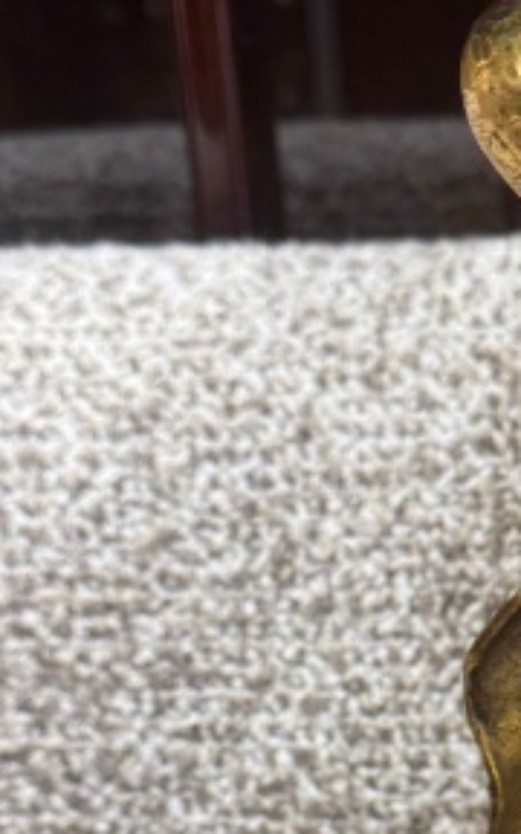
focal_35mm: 106
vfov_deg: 18.9
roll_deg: +3.4
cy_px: 921
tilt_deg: -21.5
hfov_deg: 12.1
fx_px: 2408
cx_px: 637
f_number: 1.78
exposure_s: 1/100
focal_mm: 6.76
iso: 160
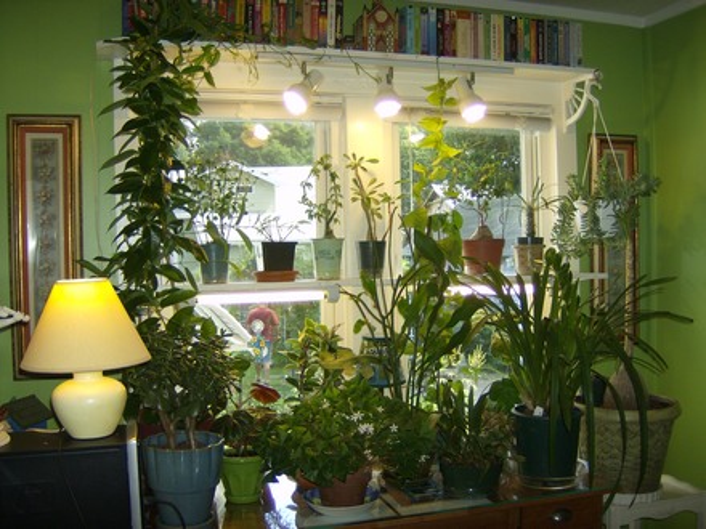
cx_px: 353
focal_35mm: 36
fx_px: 734
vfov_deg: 39.7
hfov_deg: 51.4
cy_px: 264
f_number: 2.8
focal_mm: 6
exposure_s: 1/77.6
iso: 100
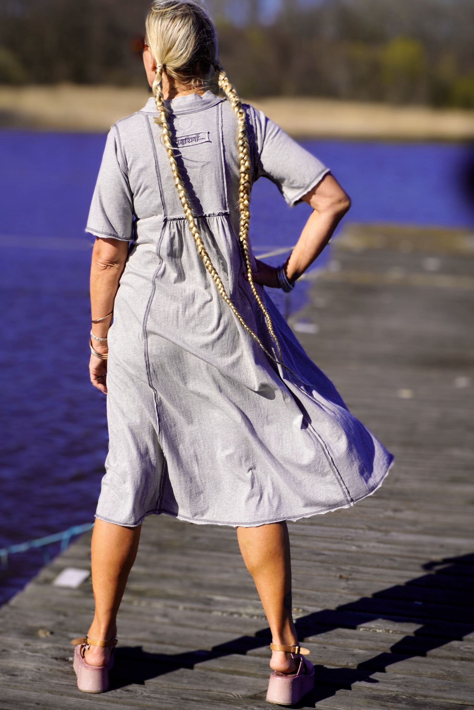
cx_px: 237
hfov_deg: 18.9
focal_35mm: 72
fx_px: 1422
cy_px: 355
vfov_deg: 28.1
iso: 100
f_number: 5.6
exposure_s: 1/800
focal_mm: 48
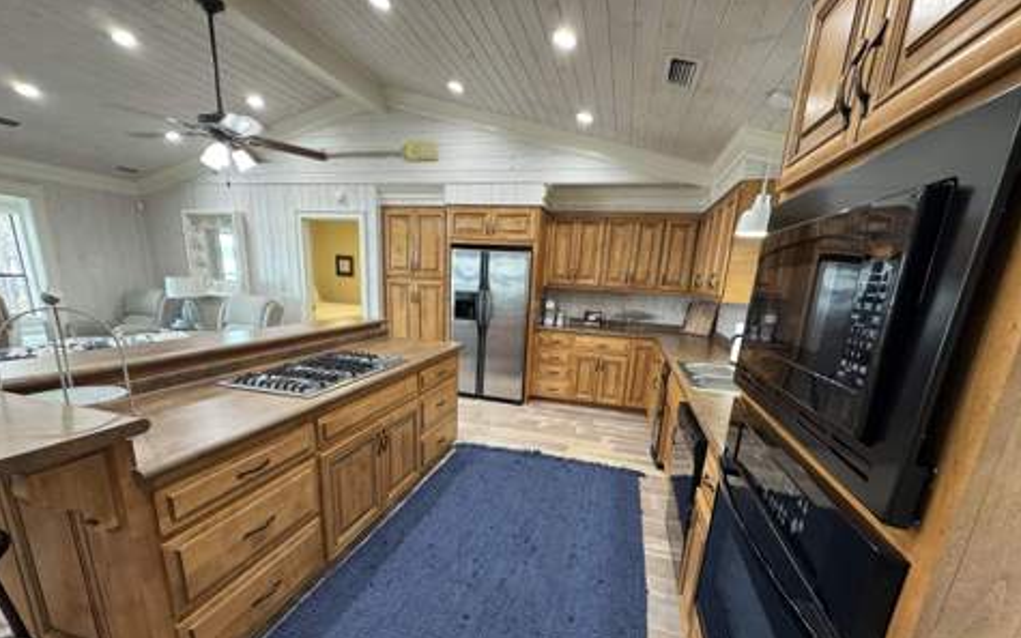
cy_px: 380
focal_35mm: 15
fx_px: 417
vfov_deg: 74.1
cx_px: 507
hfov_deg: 101.5
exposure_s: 1/60
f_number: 2.2
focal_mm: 2.22
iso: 400
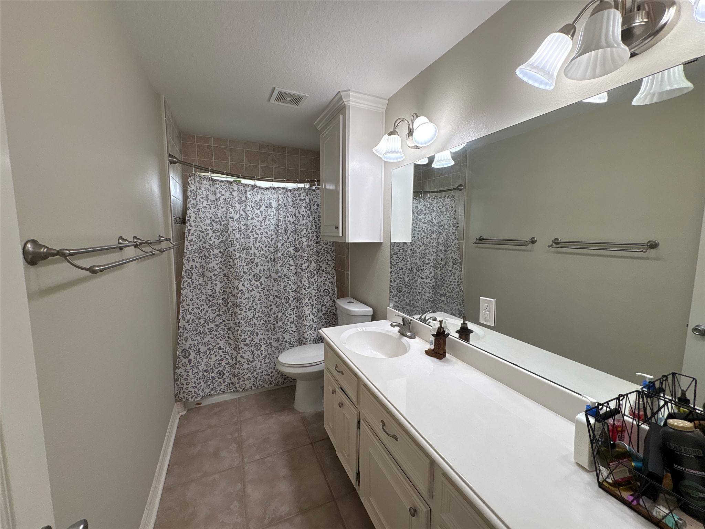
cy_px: 264
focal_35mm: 14
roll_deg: +0.3
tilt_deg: -6.0
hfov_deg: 102.1
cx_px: 352
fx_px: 285
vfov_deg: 85.7
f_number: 2.2
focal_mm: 2.22
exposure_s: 1/120
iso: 80
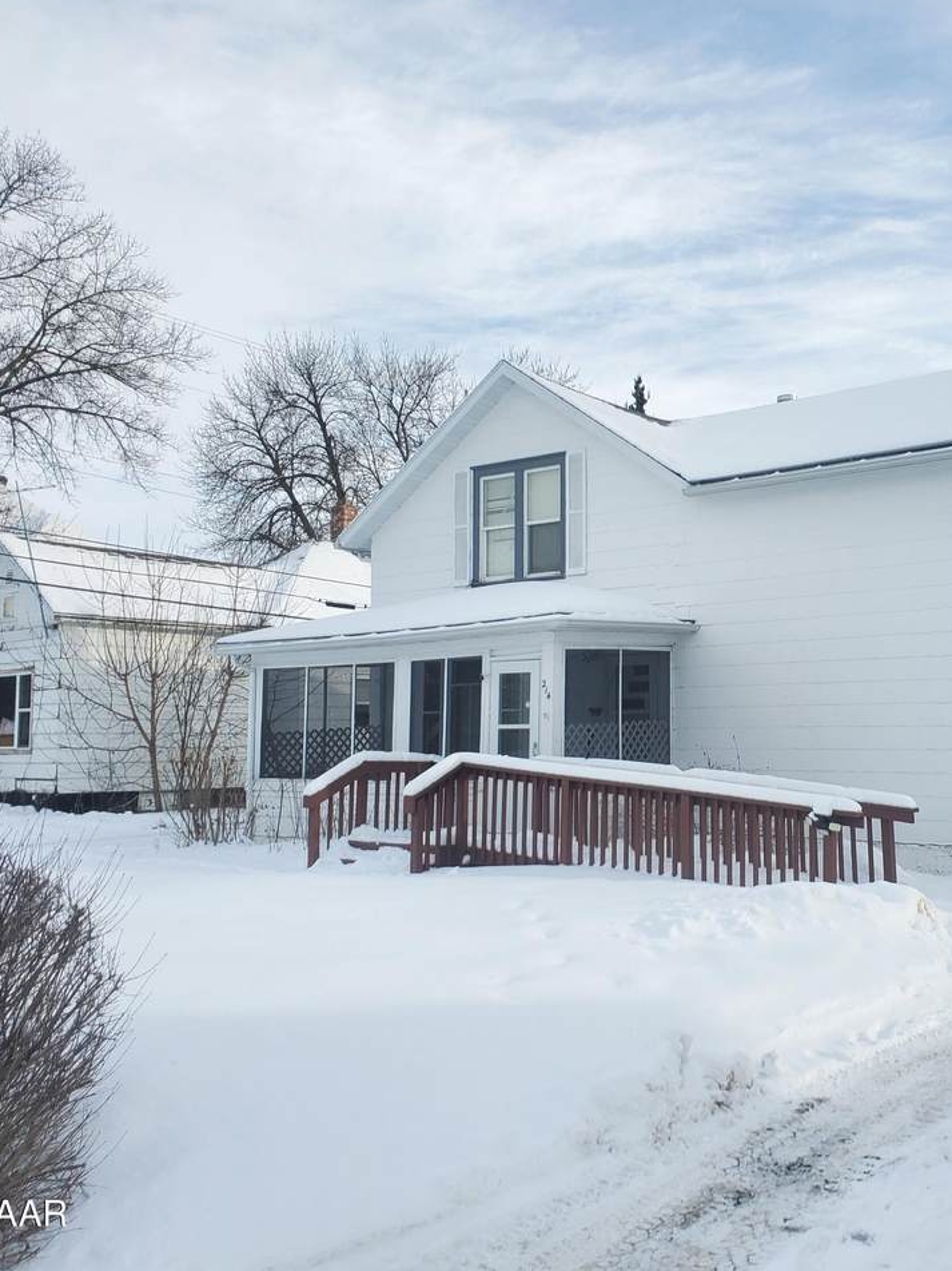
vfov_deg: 52.6
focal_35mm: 35
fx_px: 1284
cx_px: 681
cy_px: 631
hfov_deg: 39.9
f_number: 2.4
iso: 50
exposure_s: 1/1246
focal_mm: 4.3
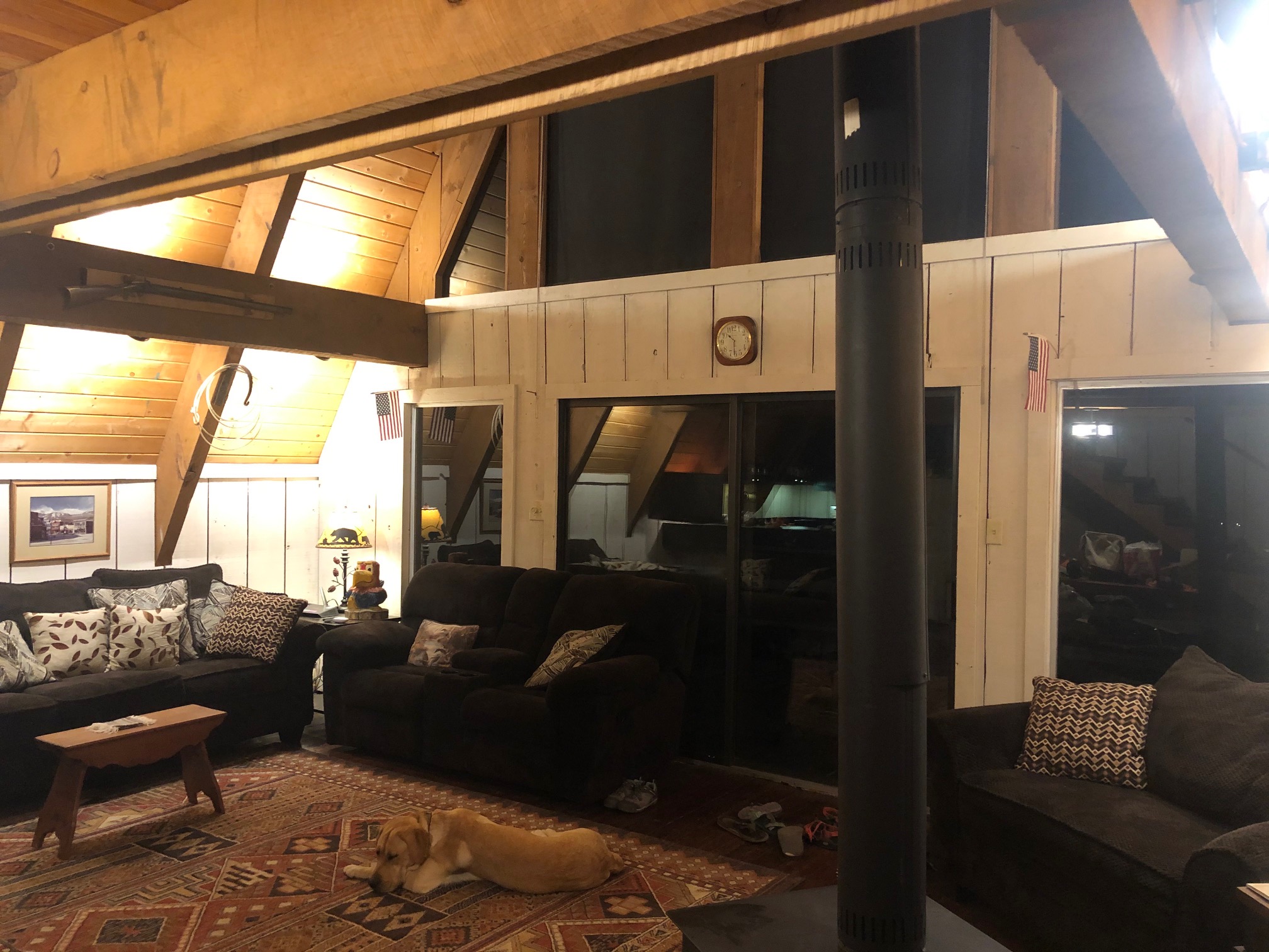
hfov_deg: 63.4
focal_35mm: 28
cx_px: 634
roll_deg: -0.3
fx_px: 1026
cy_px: 476
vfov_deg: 49.7
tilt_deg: +0.1
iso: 80
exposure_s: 1/7
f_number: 1.8
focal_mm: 4
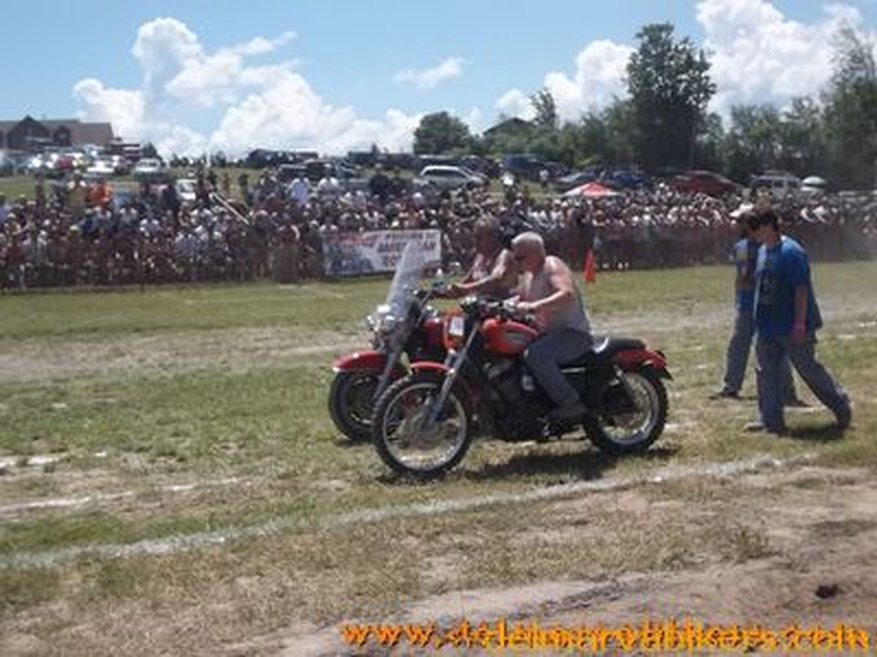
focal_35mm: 52
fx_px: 1317
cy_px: 328
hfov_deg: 36.8
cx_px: 438
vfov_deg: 28.0
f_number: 5
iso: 80
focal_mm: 9.3
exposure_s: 1/640
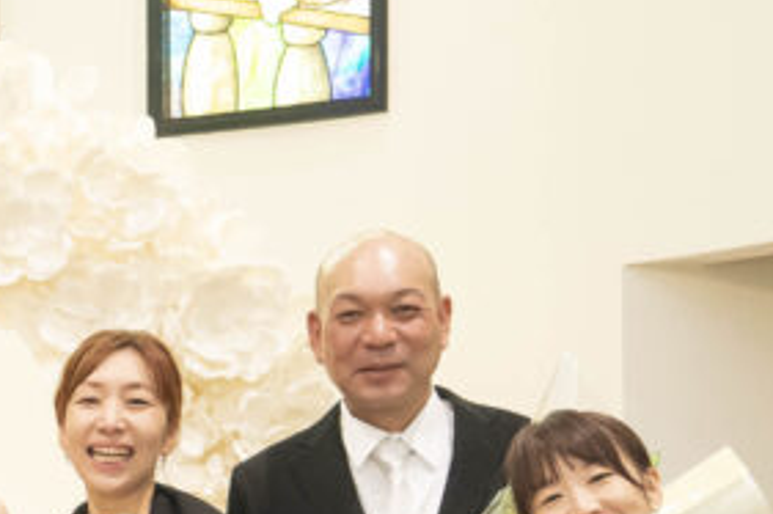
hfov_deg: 13.6
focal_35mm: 146
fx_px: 3133
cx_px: -226
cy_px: 697
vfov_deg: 9.2
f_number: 4
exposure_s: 1/80
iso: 3200
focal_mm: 41
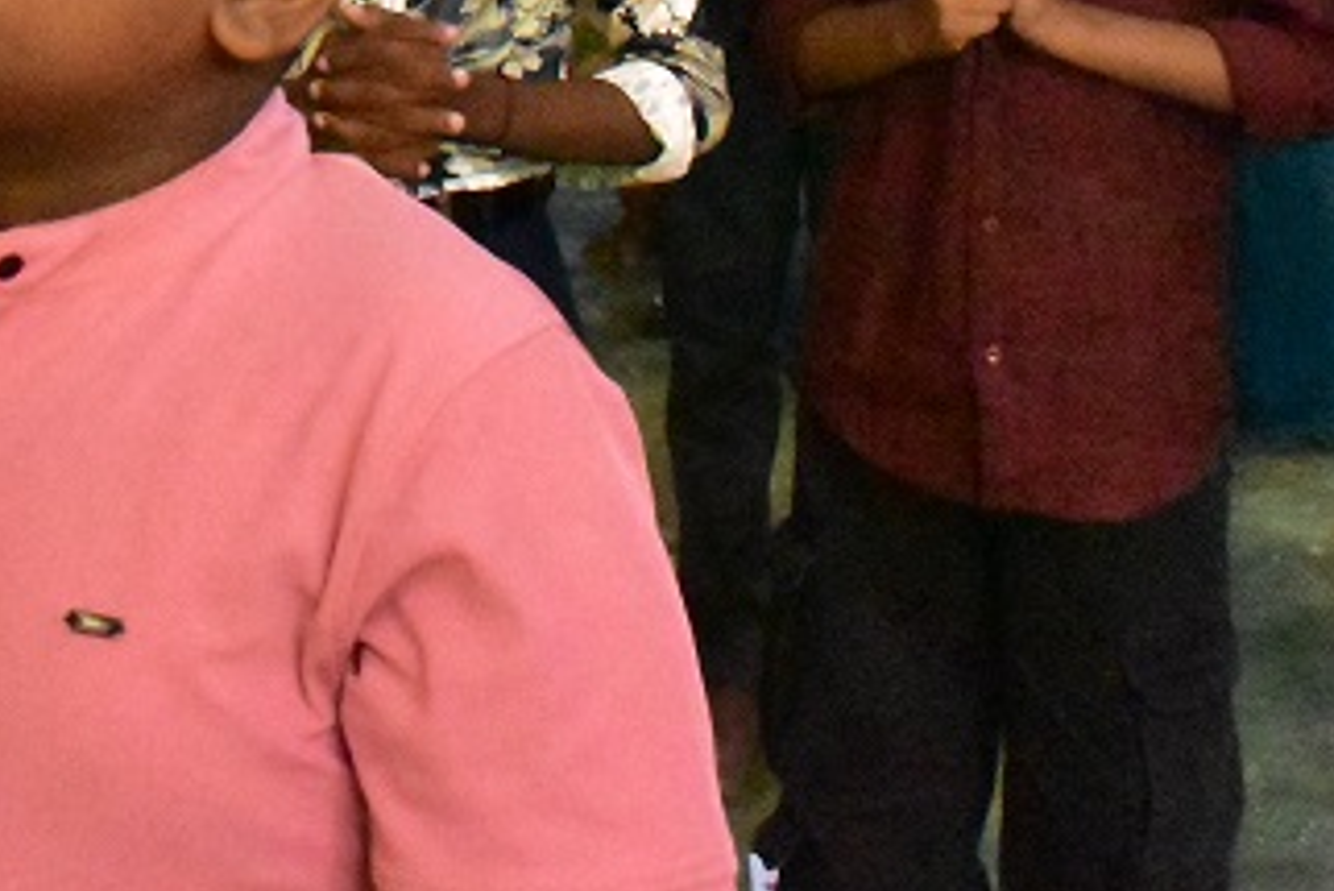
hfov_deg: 16.2
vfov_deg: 10.5
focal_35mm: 123
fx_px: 4560
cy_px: -734
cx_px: -141
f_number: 10
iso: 16000
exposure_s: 1/60
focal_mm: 22
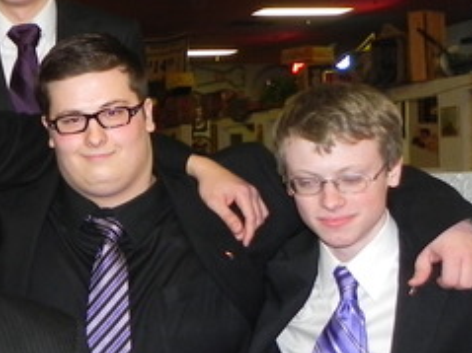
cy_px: 181
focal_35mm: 87
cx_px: -101
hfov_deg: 20.9
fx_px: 1186
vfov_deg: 17.0
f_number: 2.8
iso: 200
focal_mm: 4.6
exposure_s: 1/30
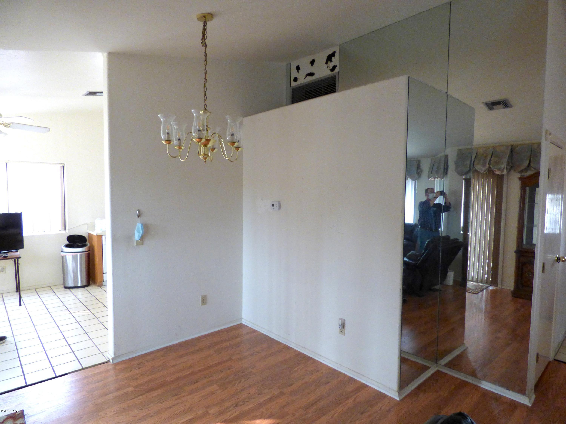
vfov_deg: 66.0
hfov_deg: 81.7
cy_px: 212
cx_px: 283
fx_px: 327
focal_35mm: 20
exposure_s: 1/25
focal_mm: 3.58
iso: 400
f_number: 2.8
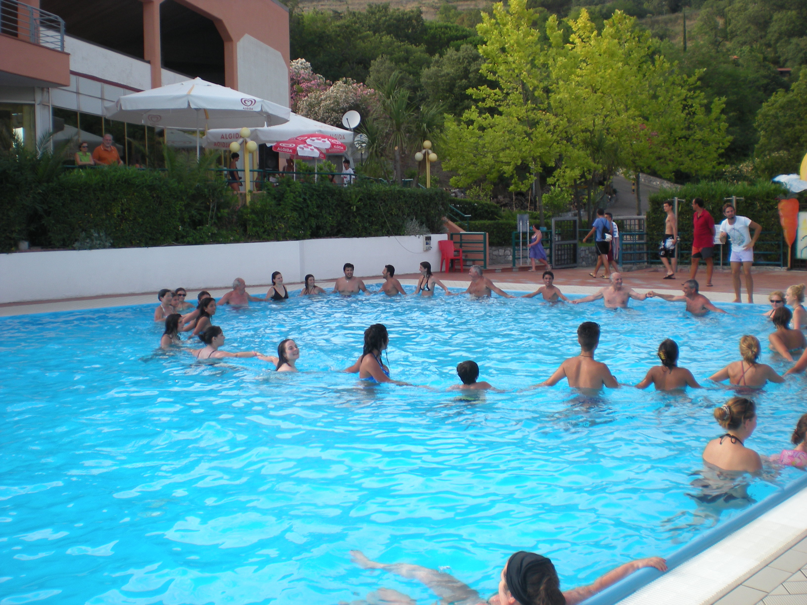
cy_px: 302
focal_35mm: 38
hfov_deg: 49.0
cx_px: 404
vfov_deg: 37.7
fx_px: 886
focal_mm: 6.3
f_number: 4.6
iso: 64
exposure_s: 1/142
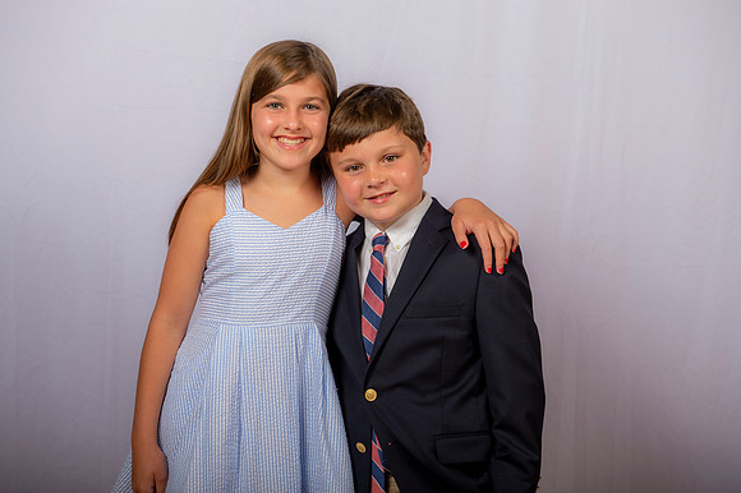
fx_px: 1234
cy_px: 246
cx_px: 370
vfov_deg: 22.6
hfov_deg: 33.4
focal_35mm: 60
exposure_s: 1/200
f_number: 6.3
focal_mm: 60
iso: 400
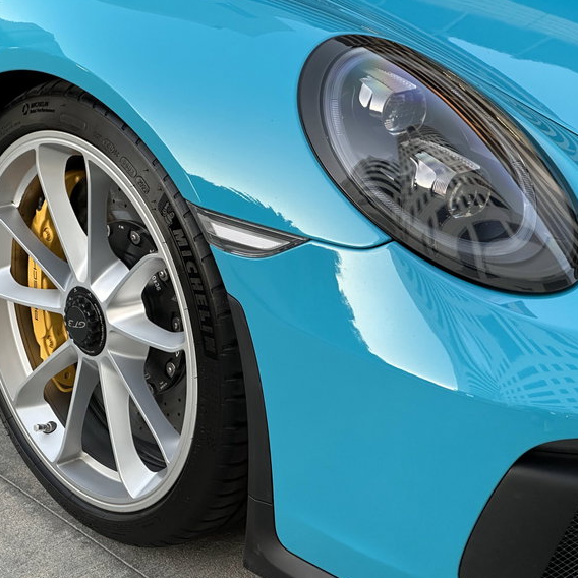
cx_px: 255
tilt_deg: -24.4
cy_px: 290
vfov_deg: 18.9
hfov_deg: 18.9
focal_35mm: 92
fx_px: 1738
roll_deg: -1.9
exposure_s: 1/60
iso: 160
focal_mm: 9
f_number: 2.8
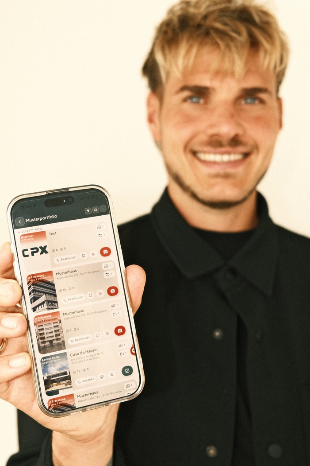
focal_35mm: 32
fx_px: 413
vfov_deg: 58.7
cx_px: 155
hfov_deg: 41.1
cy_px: 234
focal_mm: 20.5
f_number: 3.2
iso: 160
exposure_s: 1/180
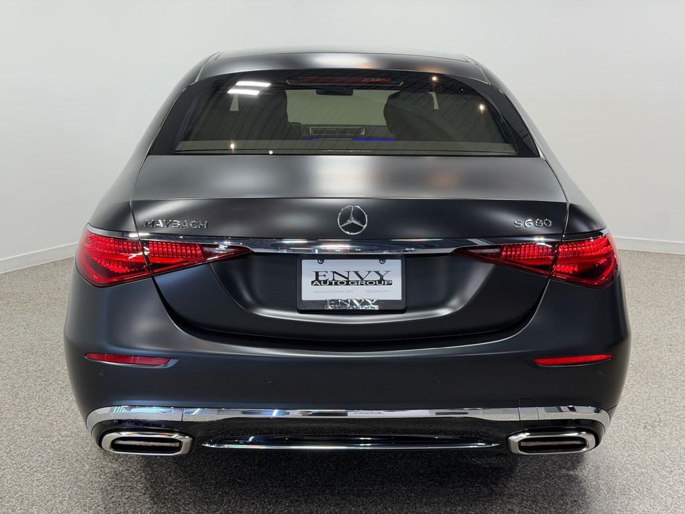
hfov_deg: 39.7
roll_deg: +0.1
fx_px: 950
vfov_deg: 30.3
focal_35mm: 48
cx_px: 342
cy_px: 257
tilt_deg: -11.2
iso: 50
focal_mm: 6.76
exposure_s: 1/127
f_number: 1.78
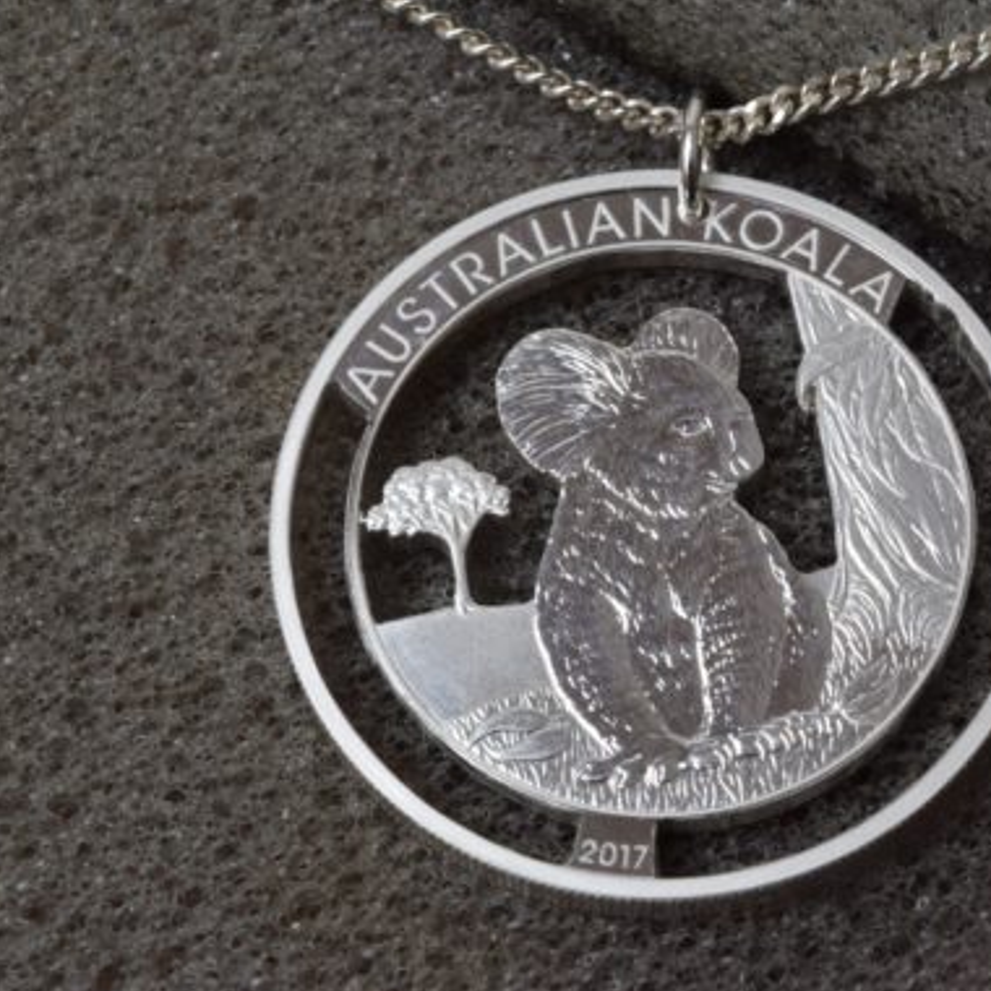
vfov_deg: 15.7
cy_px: 511
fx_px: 3585
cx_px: 686
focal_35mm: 111
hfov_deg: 15.7
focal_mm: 55
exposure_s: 1/10
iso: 640
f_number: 22
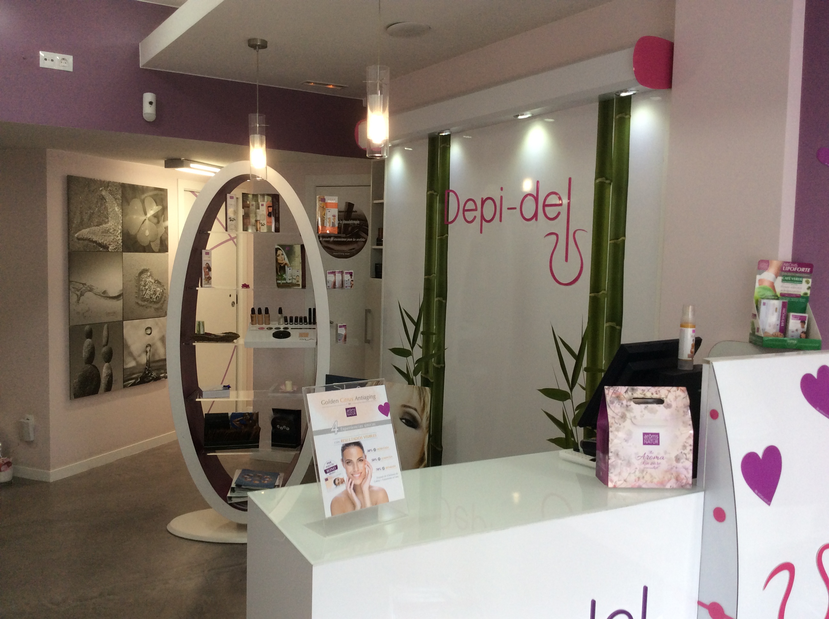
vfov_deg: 44.1
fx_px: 765
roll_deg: -0.4
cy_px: 310
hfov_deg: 56.9
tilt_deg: -3.3
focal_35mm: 32
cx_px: 414
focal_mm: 3.3
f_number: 2.4
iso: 40
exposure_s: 1/60
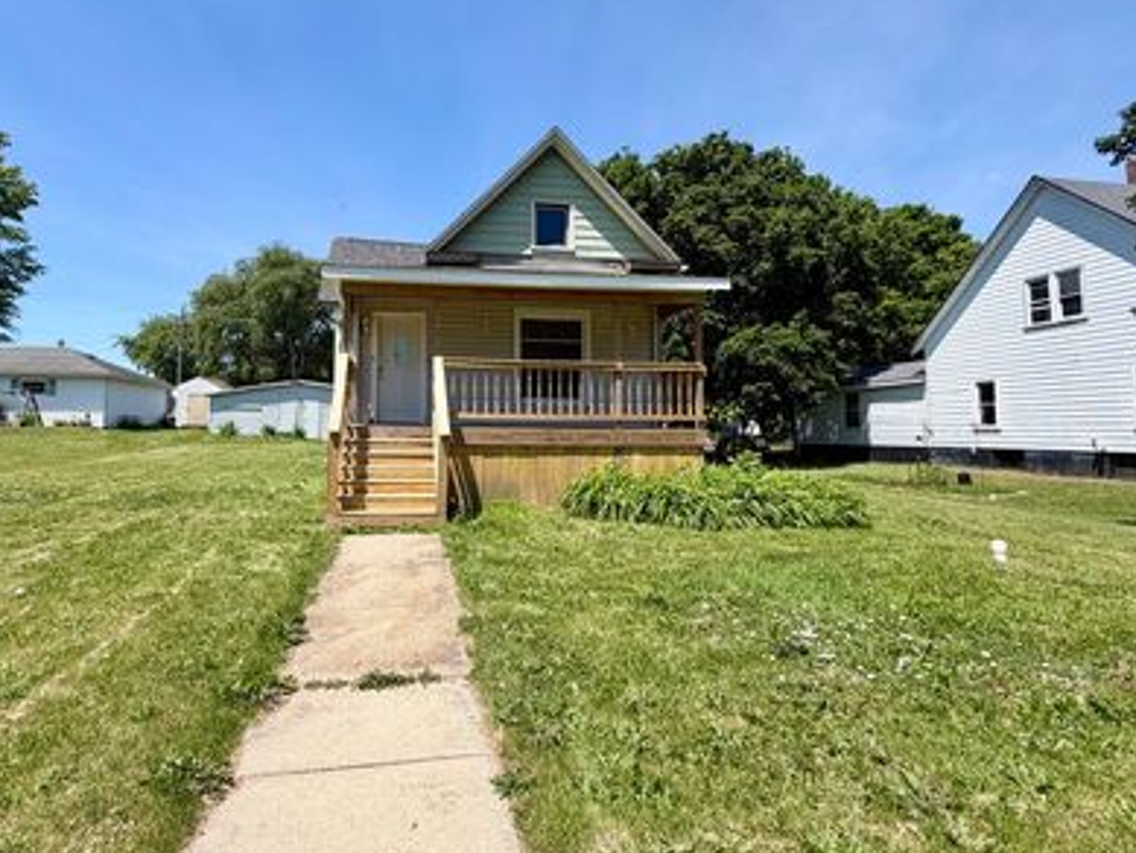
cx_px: 473
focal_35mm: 18
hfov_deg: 87.0
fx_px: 591
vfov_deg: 71.5
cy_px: 387
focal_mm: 2.22
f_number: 2.2
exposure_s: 1/770
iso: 25
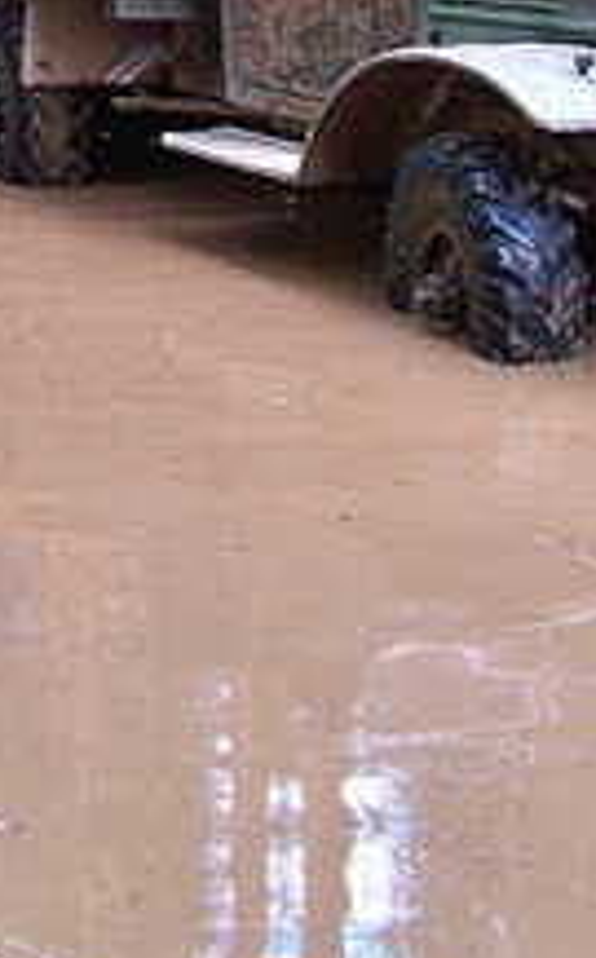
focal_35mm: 113
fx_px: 2947
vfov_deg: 17.9
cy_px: -51
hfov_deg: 11.5
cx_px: 102
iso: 160
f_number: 2.8
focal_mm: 5.85
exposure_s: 1/30
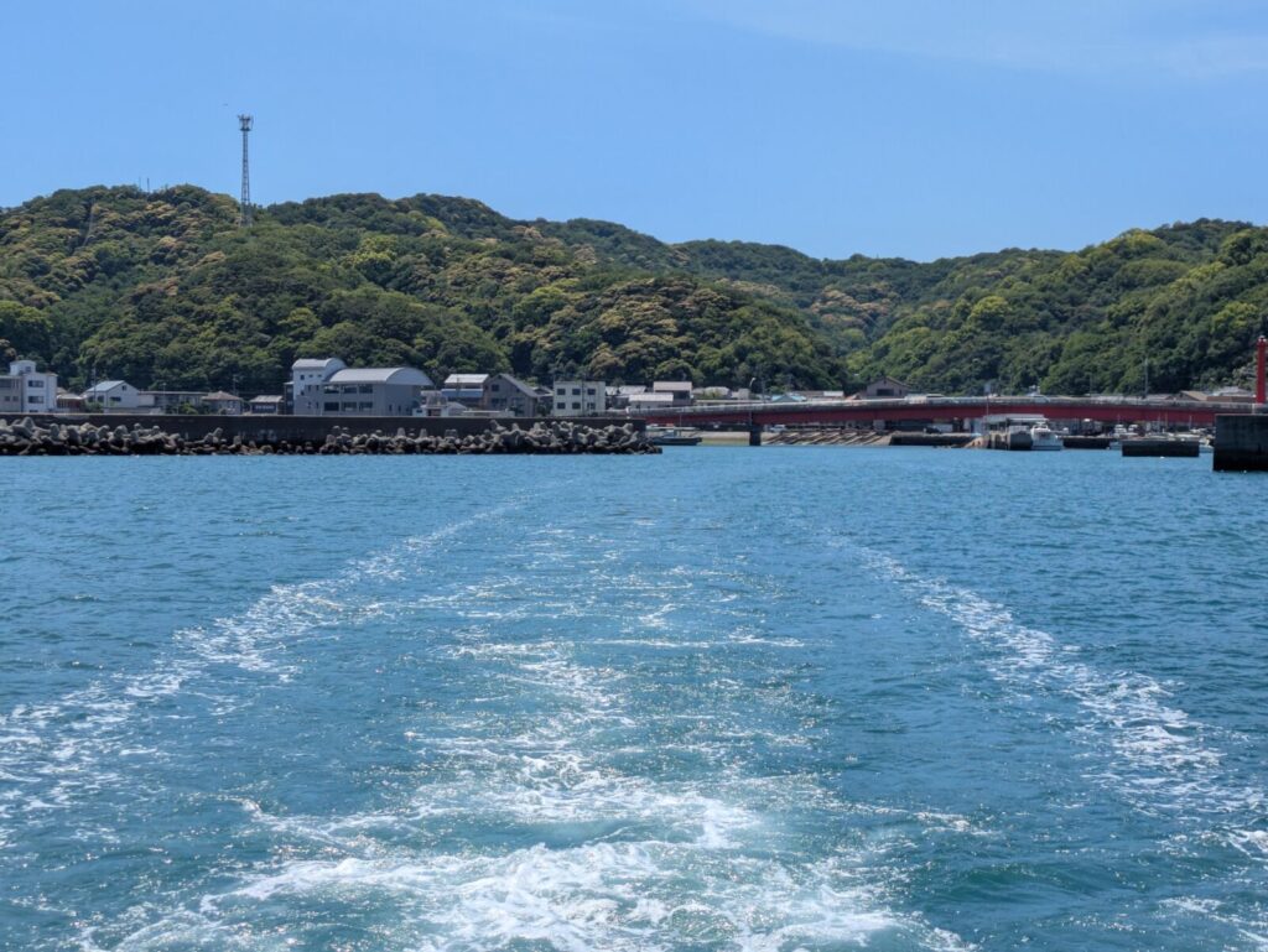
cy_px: 476
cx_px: 634
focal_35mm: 51
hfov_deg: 37.5
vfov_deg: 28.6
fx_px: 1869
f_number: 1.89
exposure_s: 1/2604
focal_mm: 5.43
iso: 43
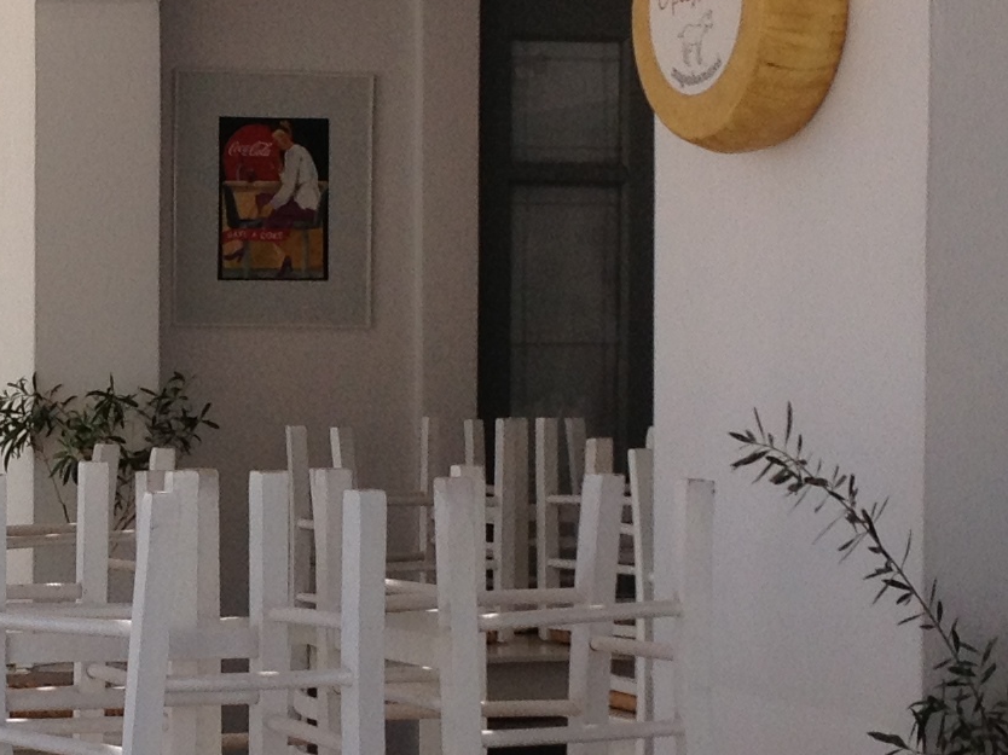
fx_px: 3988
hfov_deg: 14.2
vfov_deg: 10.8
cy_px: 504
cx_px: 81
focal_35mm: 137
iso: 50
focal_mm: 4.28
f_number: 2.4
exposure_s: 1/1042
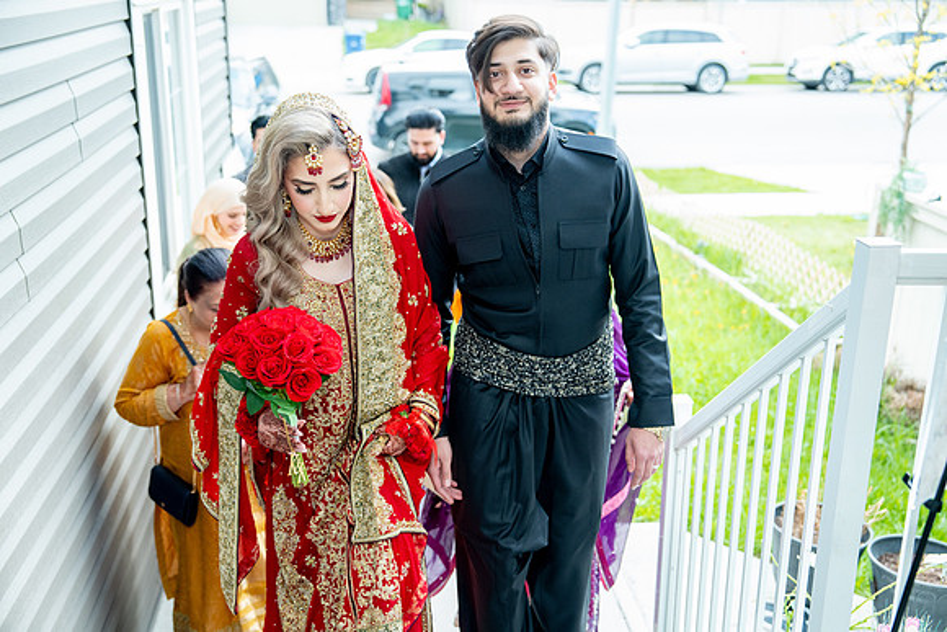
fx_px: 1052
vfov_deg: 33.4
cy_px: 316
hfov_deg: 48.4
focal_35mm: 40
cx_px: 474
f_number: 2.8
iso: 1000
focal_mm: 40
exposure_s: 1/320
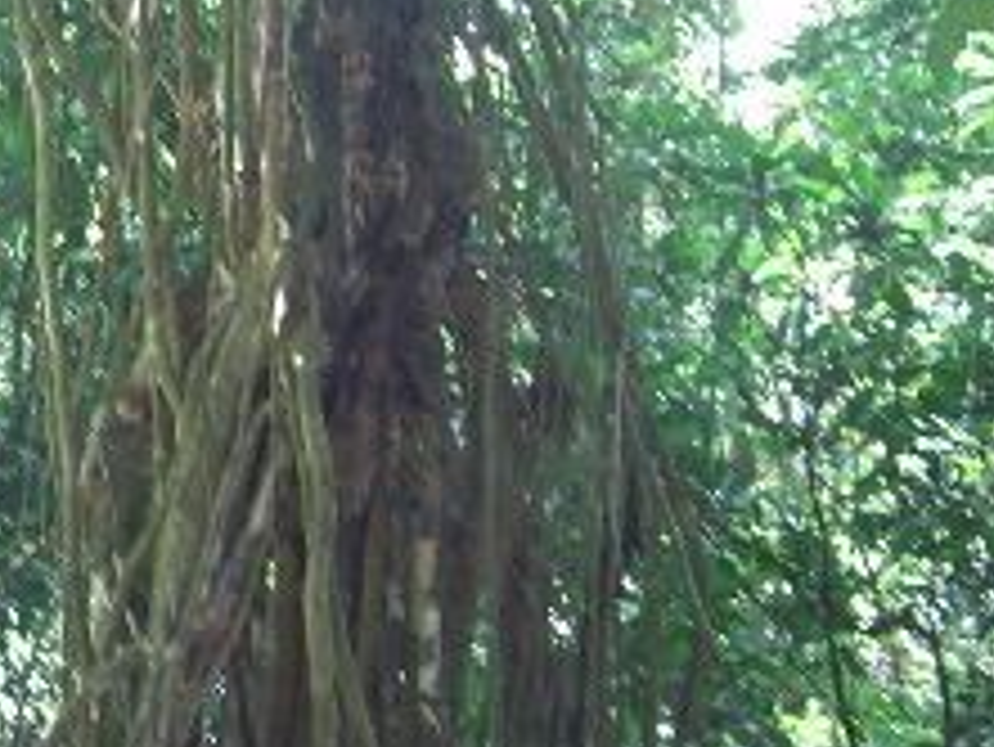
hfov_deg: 19.3
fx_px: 2816
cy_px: 439
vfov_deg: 15.1
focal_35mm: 98
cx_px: -79
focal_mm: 6.2
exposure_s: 1/10
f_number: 2.7
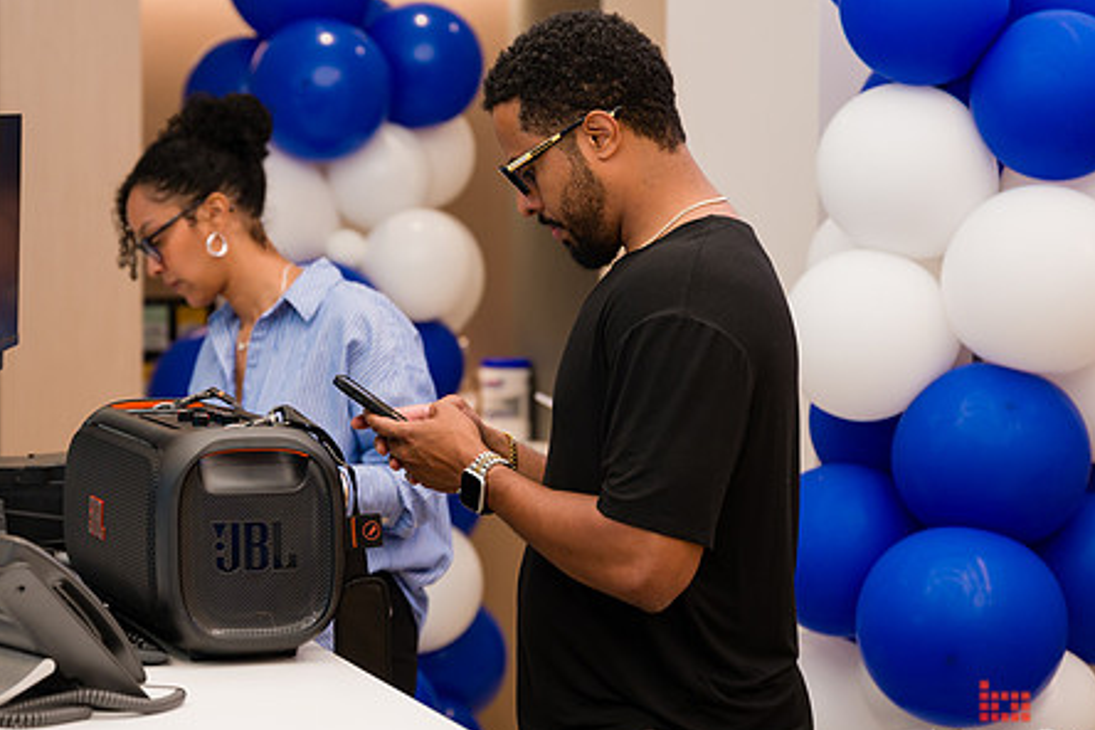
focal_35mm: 97
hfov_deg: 21.0
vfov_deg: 14.1
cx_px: 436
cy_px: 311
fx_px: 2950
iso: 320
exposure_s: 1/200
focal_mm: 70
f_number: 3.2
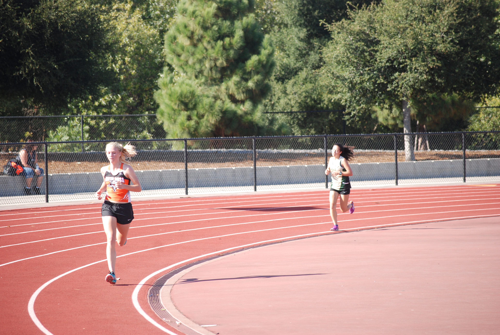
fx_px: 2545
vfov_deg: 7.5
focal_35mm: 183
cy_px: 168
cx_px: 250
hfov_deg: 11.2
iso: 400
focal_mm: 122
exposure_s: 1/500
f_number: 5.6
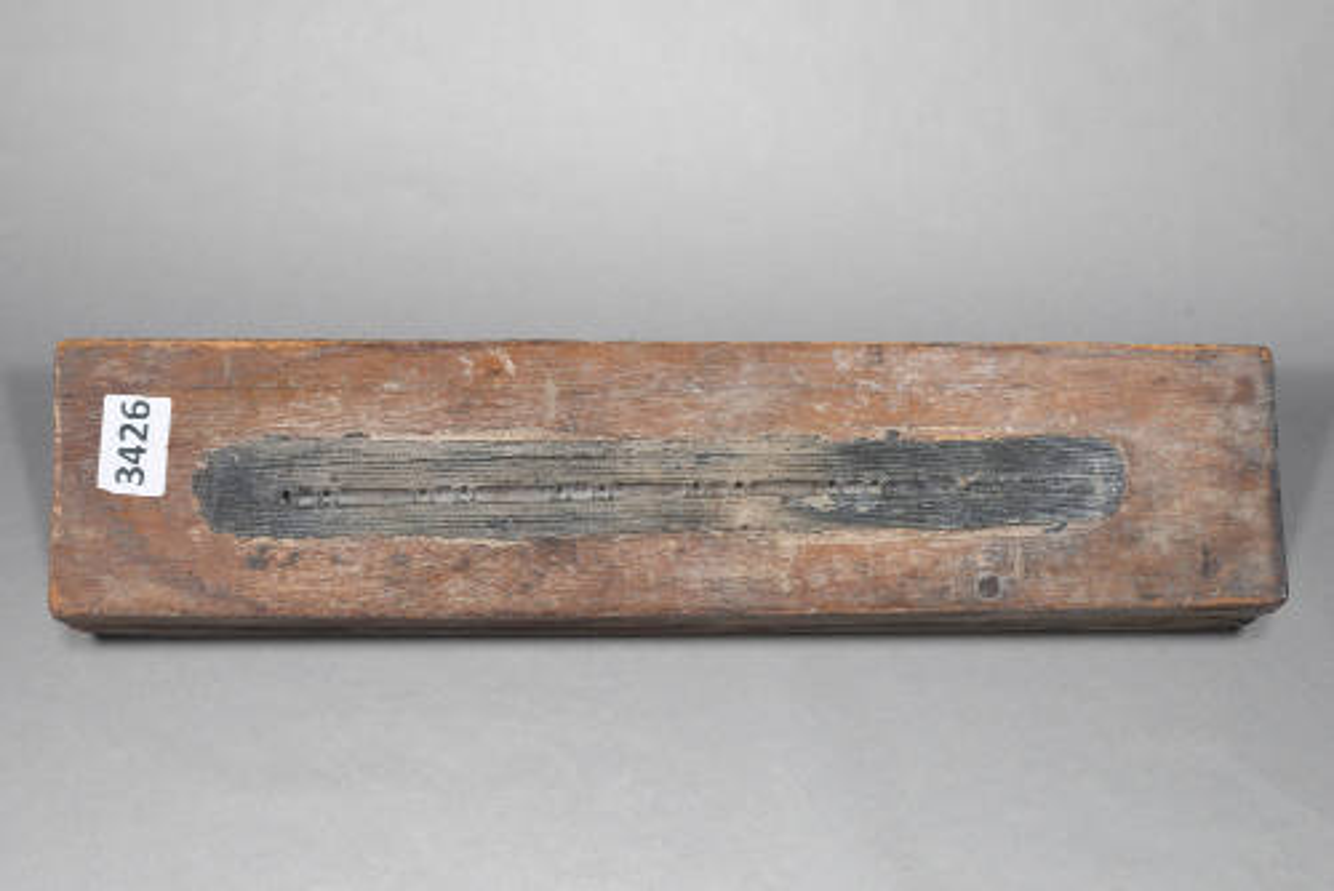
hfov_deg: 33.4
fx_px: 2225
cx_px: 667
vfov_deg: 22.7
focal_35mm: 60
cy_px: 446
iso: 100
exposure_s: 1/4
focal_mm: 60
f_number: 11
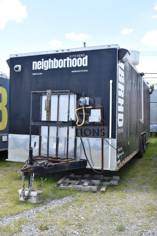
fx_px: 235
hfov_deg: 36.9
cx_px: 78
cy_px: 118
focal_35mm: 36
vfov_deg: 53.1
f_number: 6.3
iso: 200
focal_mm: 24
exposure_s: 1/160
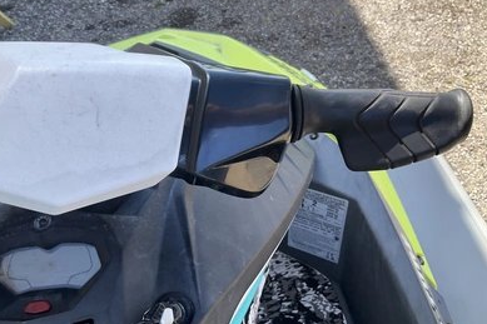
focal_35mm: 31
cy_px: 139
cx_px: 239
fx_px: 419
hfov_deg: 60.3
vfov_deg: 42.2
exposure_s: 1/524
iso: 25
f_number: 1.8
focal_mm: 3
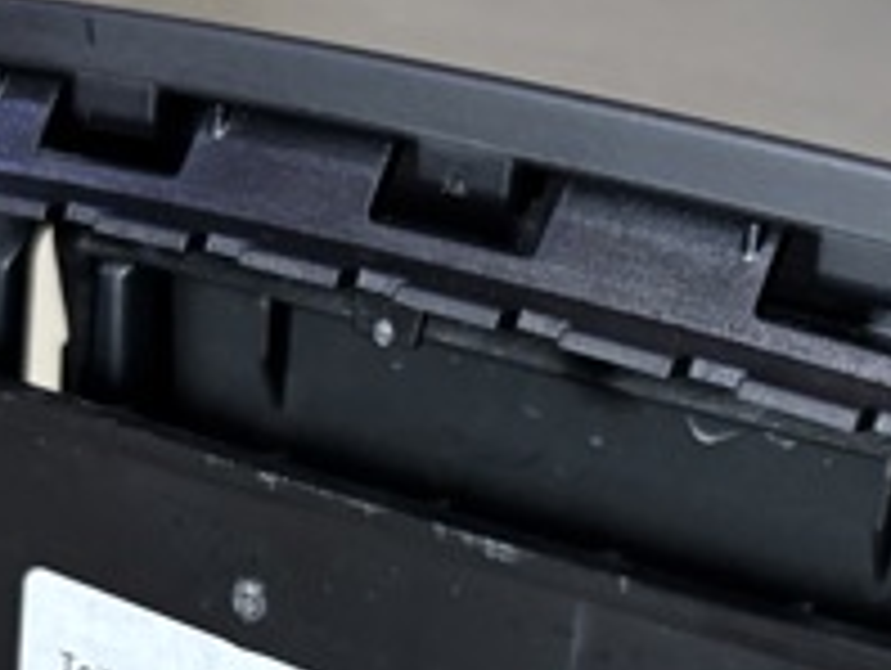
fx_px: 2165
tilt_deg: -26.0
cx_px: 441
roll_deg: -2.2
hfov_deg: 23.3
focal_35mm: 84
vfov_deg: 16.8
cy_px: 818
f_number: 1.6
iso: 400
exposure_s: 1/50
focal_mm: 5.96
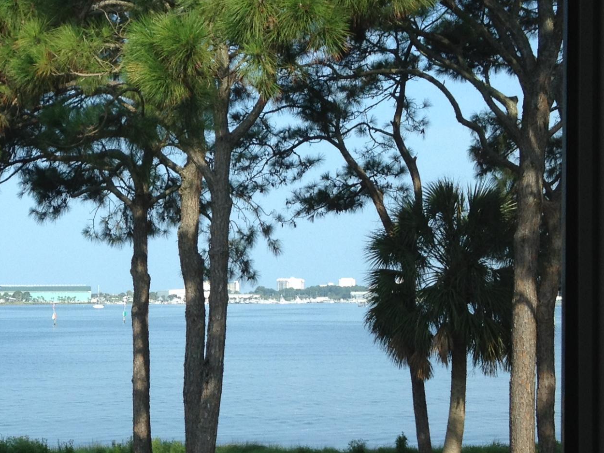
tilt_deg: +1.0
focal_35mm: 84
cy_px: 264
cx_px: 50
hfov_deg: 22.7
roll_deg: +0.4
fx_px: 1466
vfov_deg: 17.6
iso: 50
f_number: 2.4
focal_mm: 4.28
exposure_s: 1/717
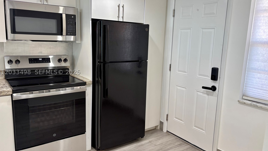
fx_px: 206
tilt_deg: -9.3
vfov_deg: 40.2
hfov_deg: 66.1
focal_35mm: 29
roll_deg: -2.1
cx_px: 133
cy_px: 72
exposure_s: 1/120
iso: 125
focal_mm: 5.96
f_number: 1.6
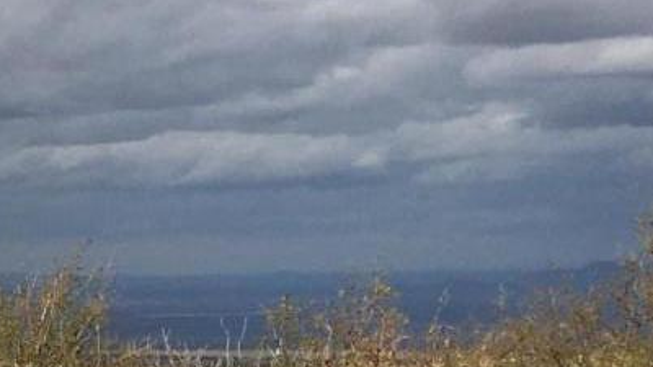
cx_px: -811
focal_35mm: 158
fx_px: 2736
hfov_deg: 11.6
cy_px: 460
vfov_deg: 7.6
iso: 25
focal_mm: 4.15
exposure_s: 1/2849
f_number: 2.2
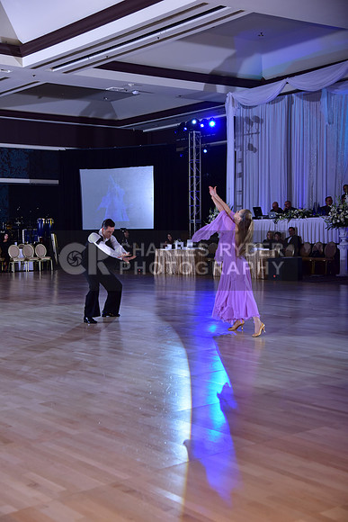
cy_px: 261
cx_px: 174
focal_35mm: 52
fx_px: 753
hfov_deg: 26.0
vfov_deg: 38.2
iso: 1000
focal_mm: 52
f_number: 4.5
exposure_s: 1/250
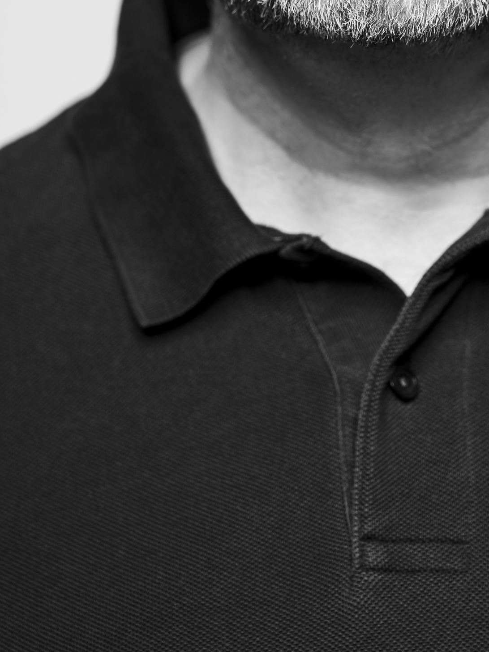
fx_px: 4916
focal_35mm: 261
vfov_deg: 7.5
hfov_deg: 5.7
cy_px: -27
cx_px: 454
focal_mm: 120
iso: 100
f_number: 4
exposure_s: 1/100
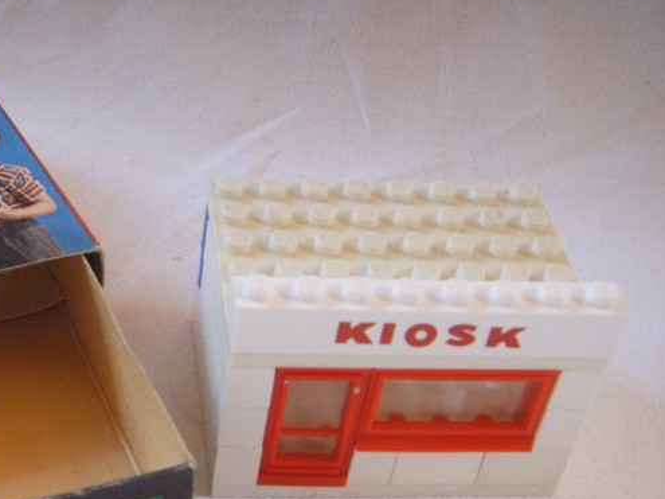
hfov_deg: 30.0
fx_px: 1210
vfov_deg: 23.0
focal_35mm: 63
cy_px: 382
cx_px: 134
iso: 152
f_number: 3.5
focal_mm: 6.6
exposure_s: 1/30
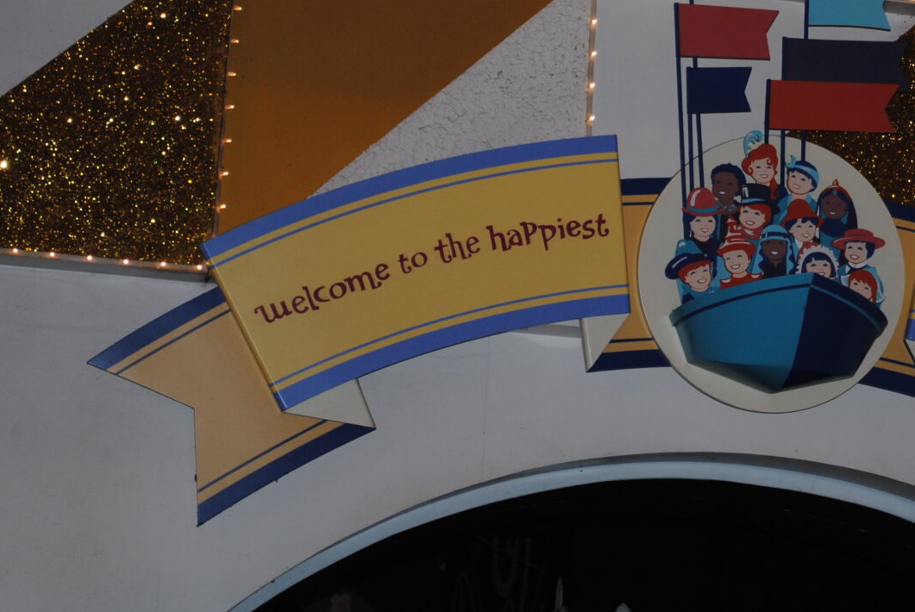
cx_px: 778
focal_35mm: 114
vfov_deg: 12.0
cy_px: 100
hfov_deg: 17.7
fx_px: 2901
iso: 200
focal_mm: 42
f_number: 5.3
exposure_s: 1/60
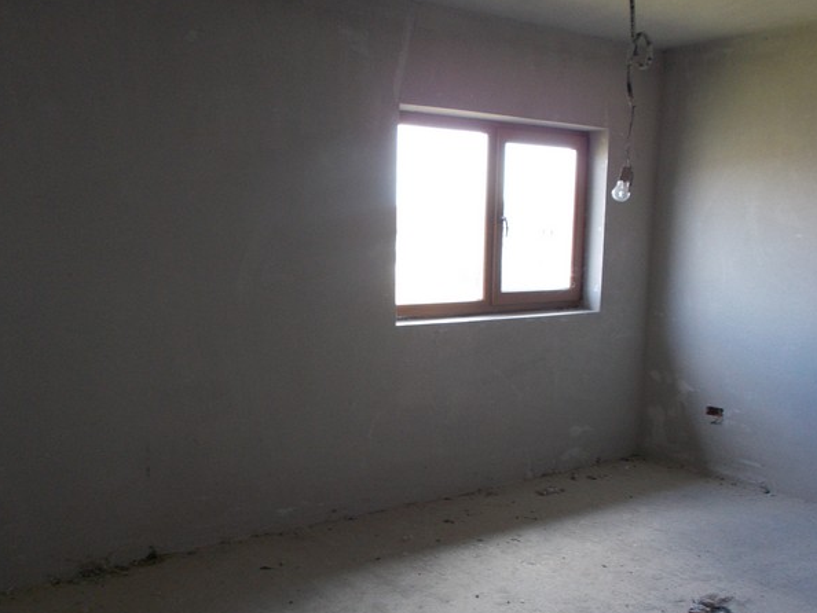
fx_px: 826
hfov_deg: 52.6
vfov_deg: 40.6
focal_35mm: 35
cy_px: 364
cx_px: 414
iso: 140
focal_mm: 4.6
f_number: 3.2
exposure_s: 1/25
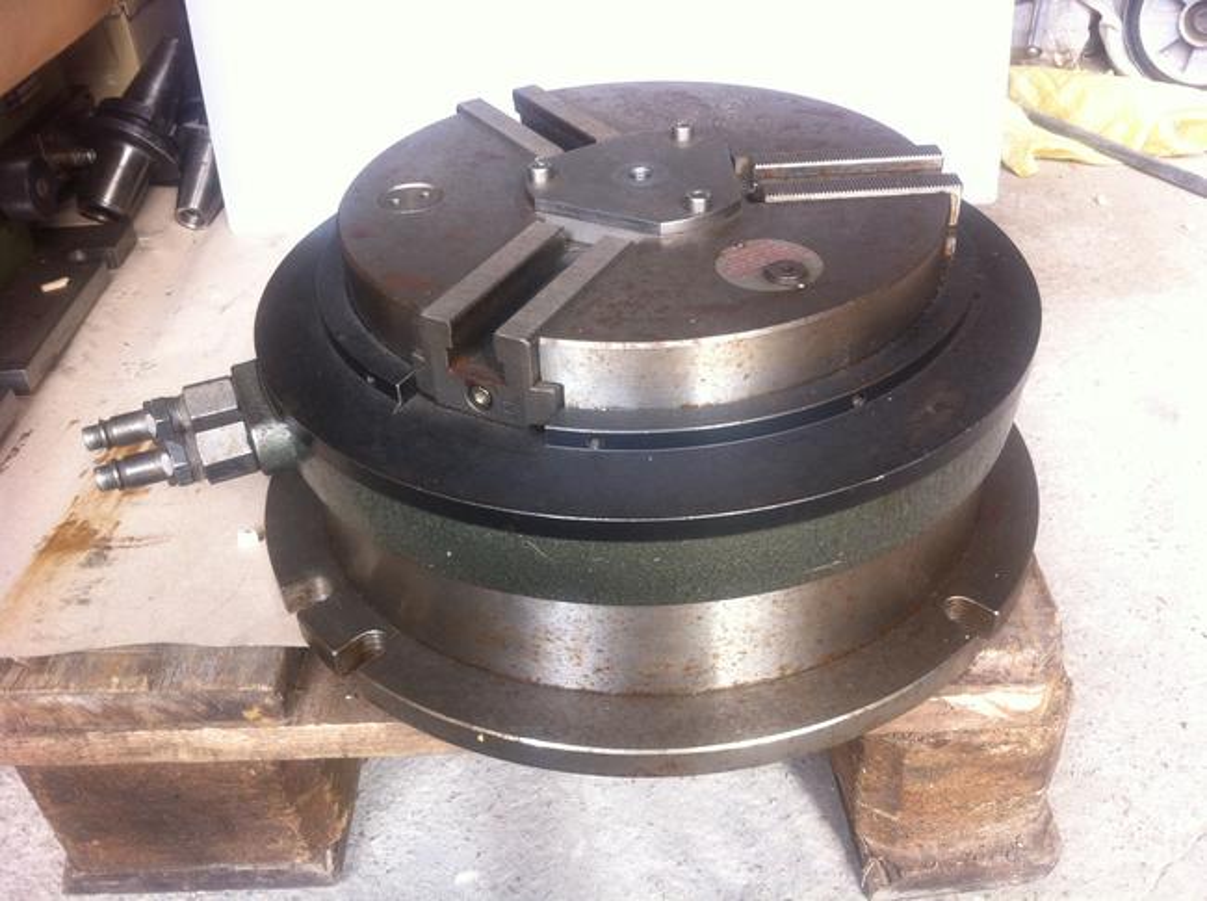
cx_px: 604
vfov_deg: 40.6
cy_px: 450
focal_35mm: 35
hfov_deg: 52.7
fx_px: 1218
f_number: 2.8
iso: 80
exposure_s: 1/50
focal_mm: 3.85
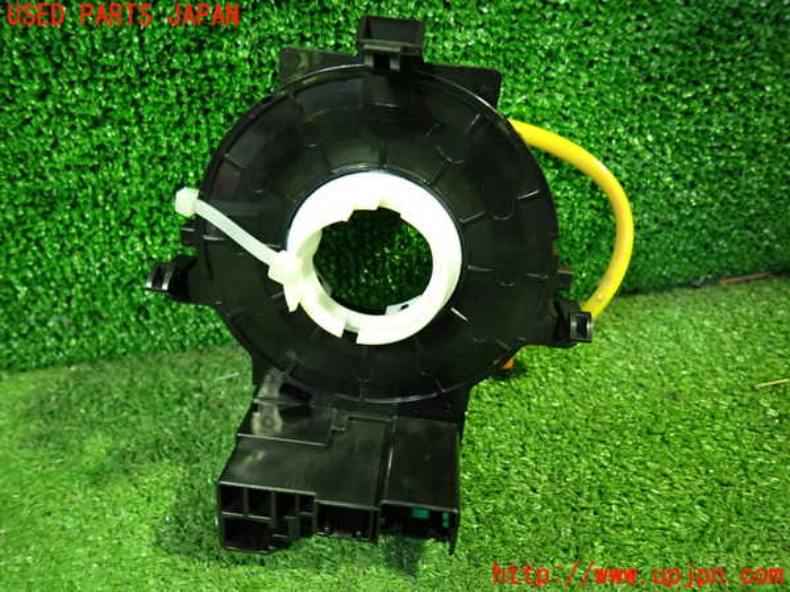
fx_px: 571
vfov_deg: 54.9
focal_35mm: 25
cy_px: 296
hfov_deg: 69.4
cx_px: 395
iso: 800
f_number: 2
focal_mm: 4.5
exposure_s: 1/30
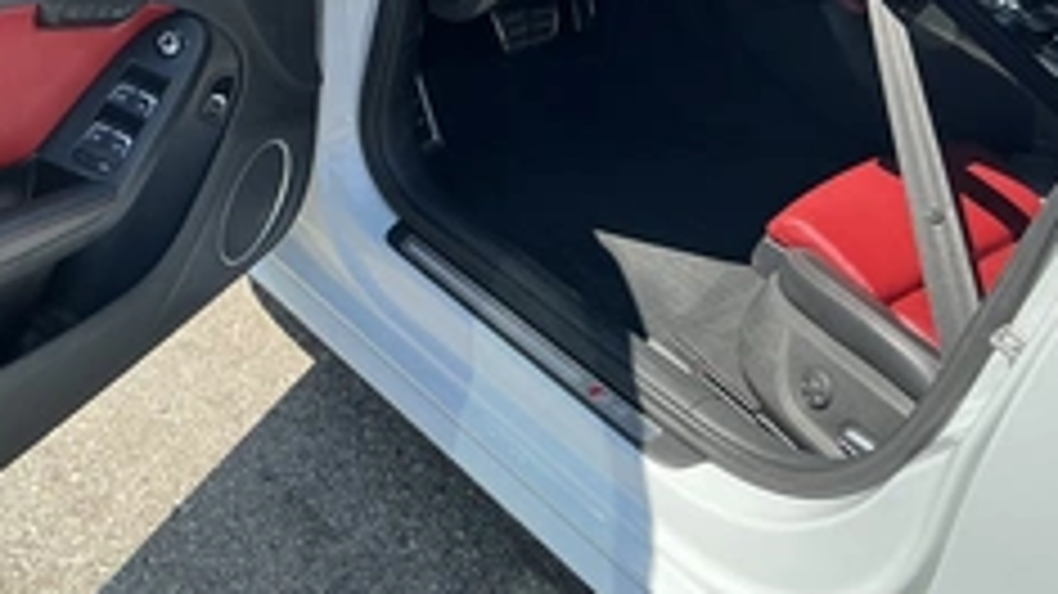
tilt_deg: -26.4
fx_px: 1458
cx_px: 365
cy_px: 58
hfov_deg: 39.5
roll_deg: -2.1
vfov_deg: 22.5
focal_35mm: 52
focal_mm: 3
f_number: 1.8
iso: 25
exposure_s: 1/683
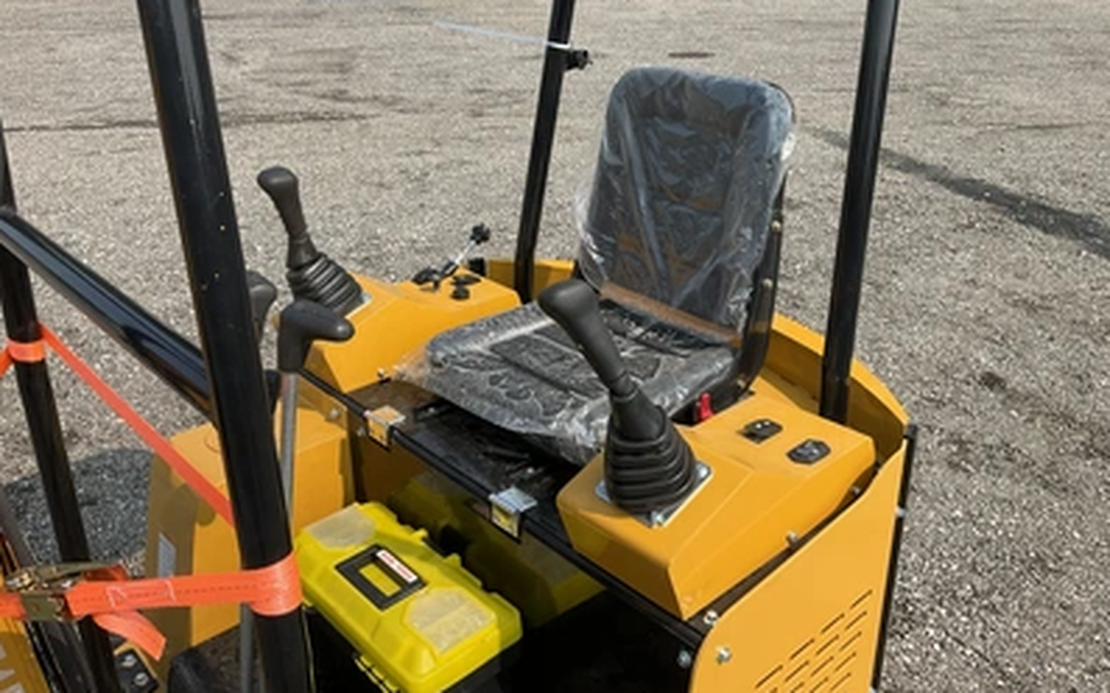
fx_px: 938
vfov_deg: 40.5
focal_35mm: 31
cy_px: 293
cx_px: 556
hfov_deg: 61.2
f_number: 1.8
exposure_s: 1/1168
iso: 25
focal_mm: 3
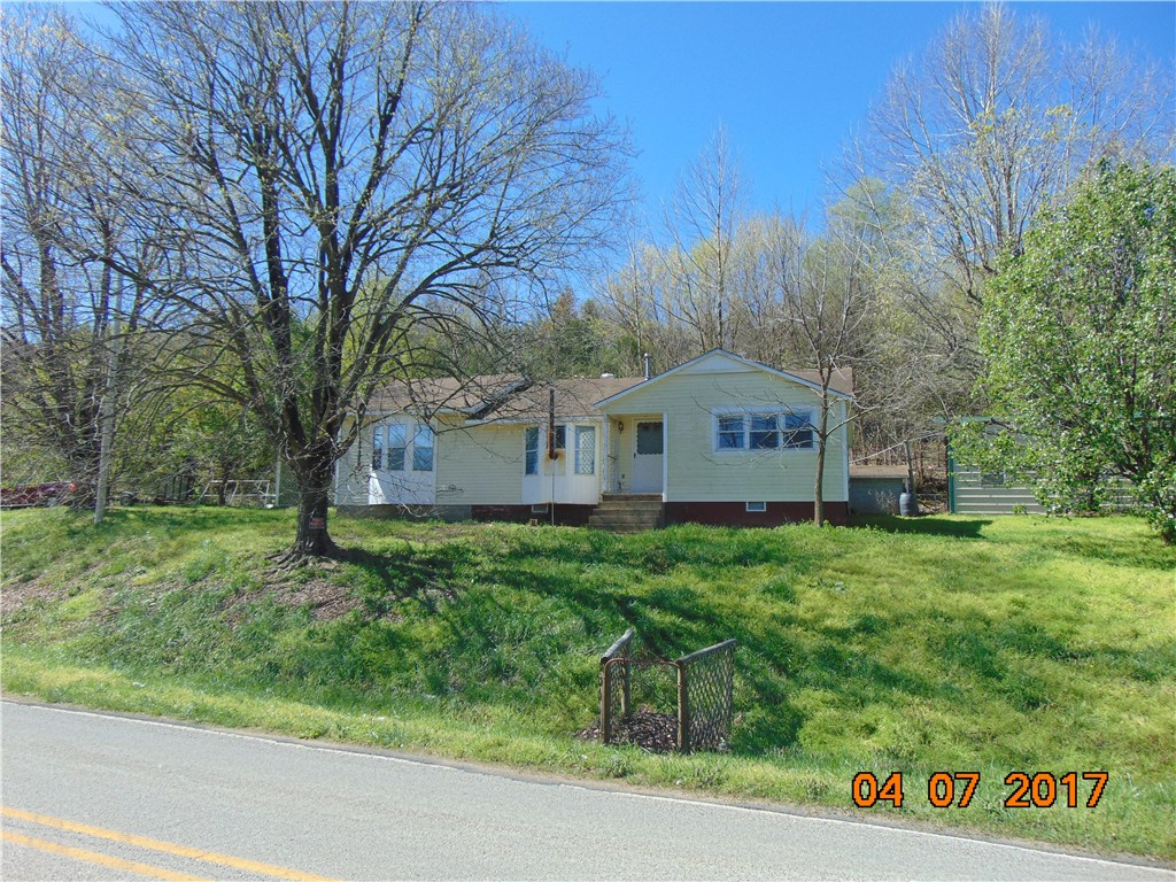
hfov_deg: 69.4
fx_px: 849
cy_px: 441
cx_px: 588
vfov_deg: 54.9
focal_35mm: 25
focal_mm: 4.5
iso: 80
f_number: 3
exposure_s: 1/640
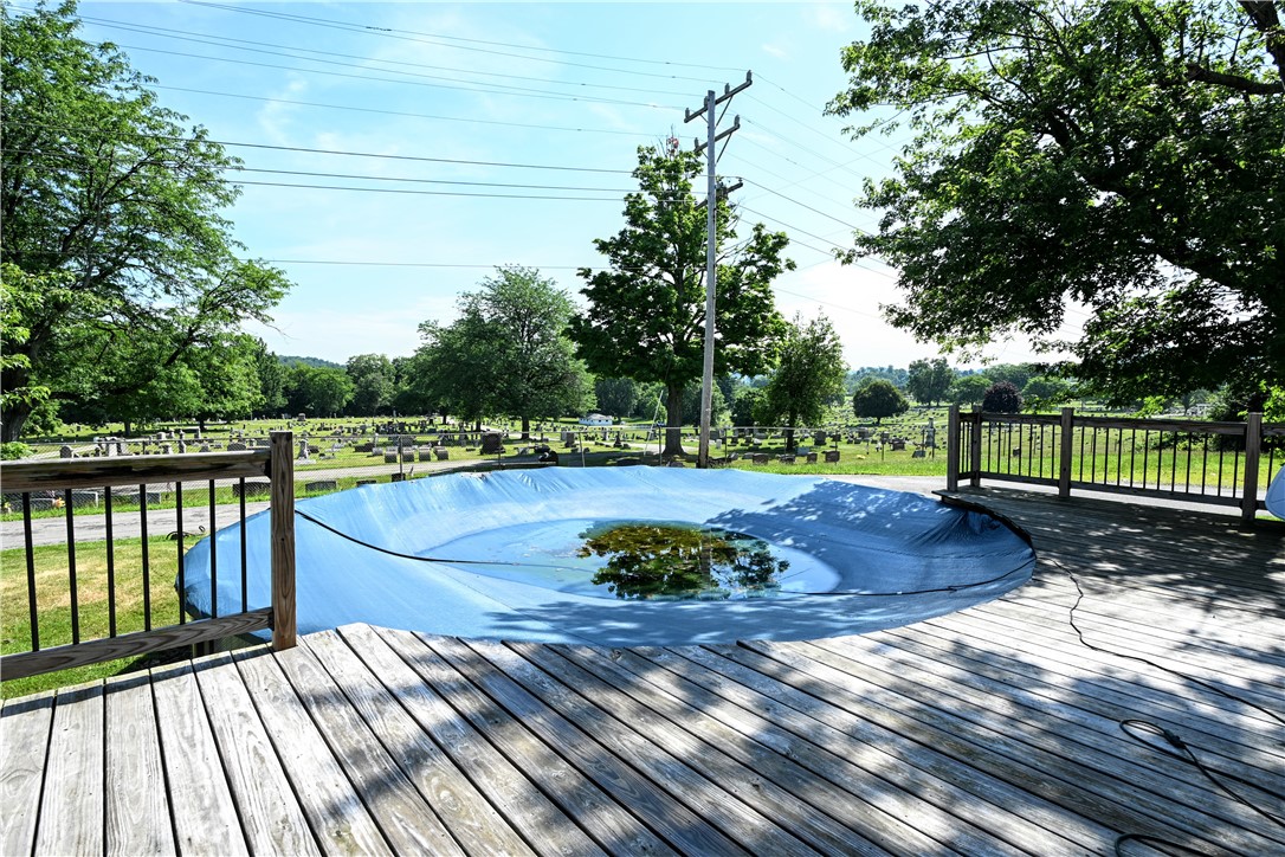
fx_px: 642
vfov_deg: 67.4
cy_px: 428
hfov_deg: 90.0
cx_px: 642
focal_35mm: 18
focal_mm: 12
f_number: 8
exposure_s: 1/125
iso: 100
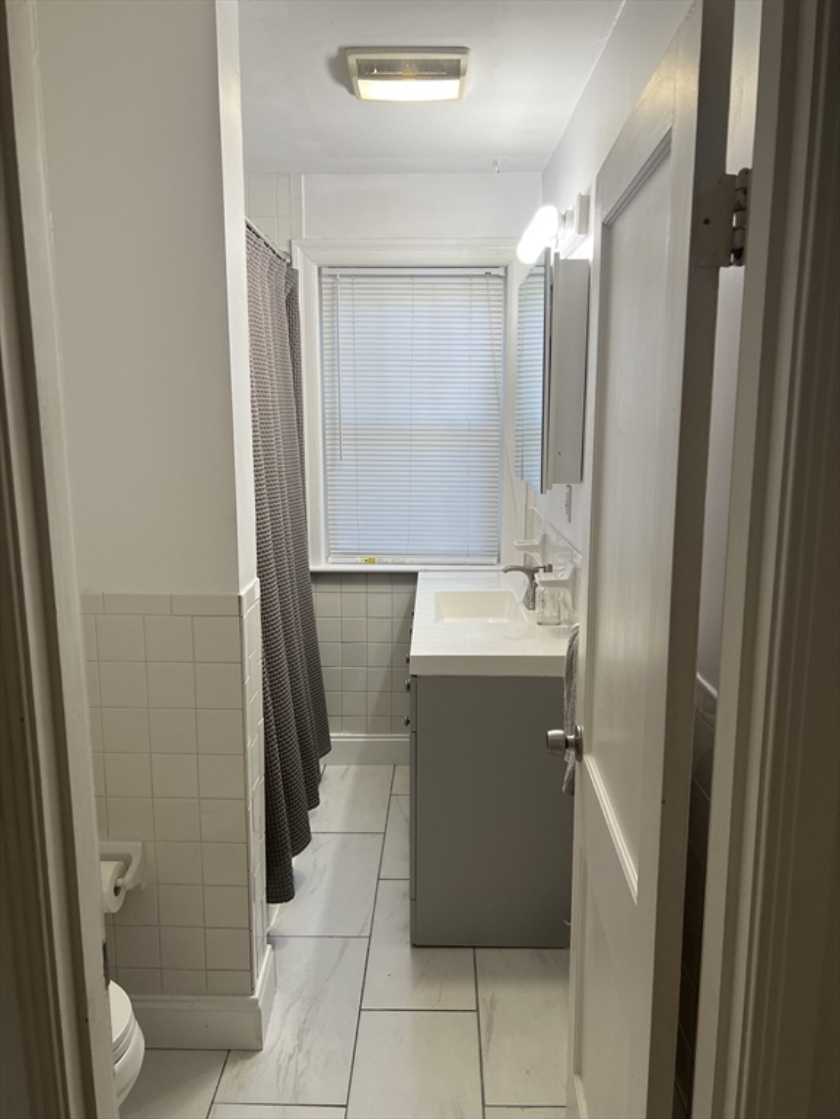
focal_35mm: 26
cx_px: 420
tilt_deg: -9.5
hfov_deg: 53.1
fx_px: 841
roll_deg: -0.3
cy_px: 560
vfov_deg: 67.3
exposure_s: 1/120
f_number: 1.5
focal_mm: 5.7
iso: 80
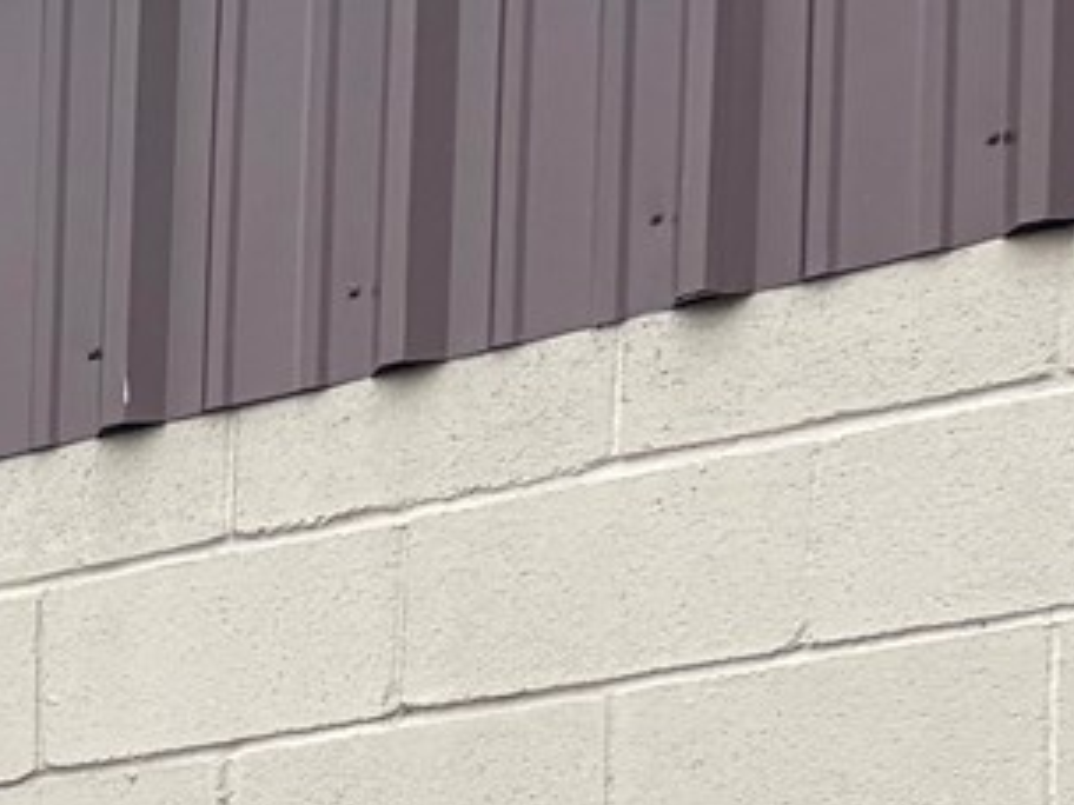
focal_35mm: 164
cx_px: -1816
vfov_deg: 8.5
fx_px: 5088
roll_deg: -1.1
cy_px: 1691
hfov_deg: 10.0
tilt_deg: -0.8
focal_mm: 5.96
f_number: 1.6
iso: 50
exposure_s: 1/472
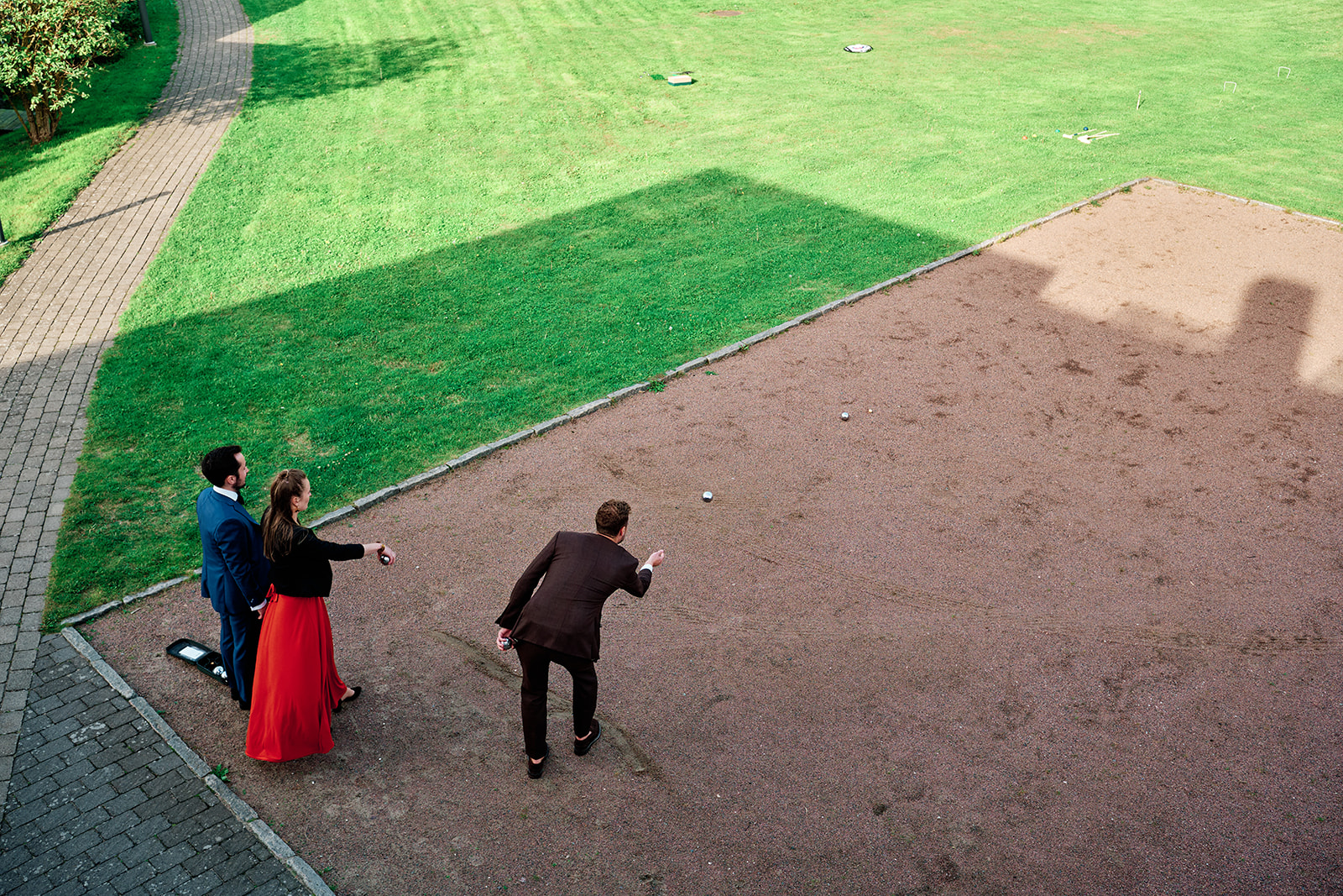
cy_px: 448
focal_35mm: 35
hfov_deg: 54.4
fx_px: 1306
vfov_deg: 37.9
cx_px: 672
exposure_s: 1/300
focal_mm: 23
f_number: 3.6
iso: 125
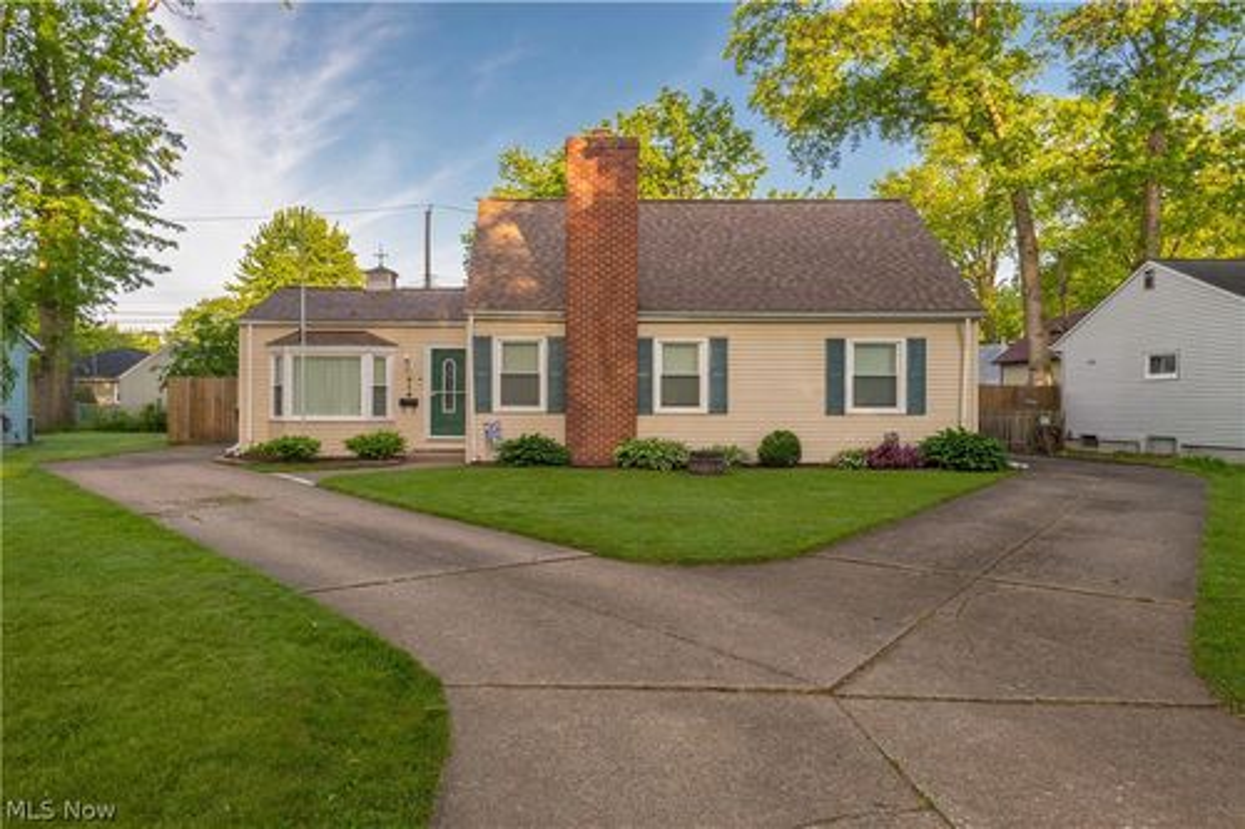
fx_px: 830
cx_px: 622
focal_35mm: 24
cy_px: 414
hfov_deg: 73.8
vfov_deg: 53.1
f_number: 9
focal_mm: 24
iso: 200
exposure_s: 1/125
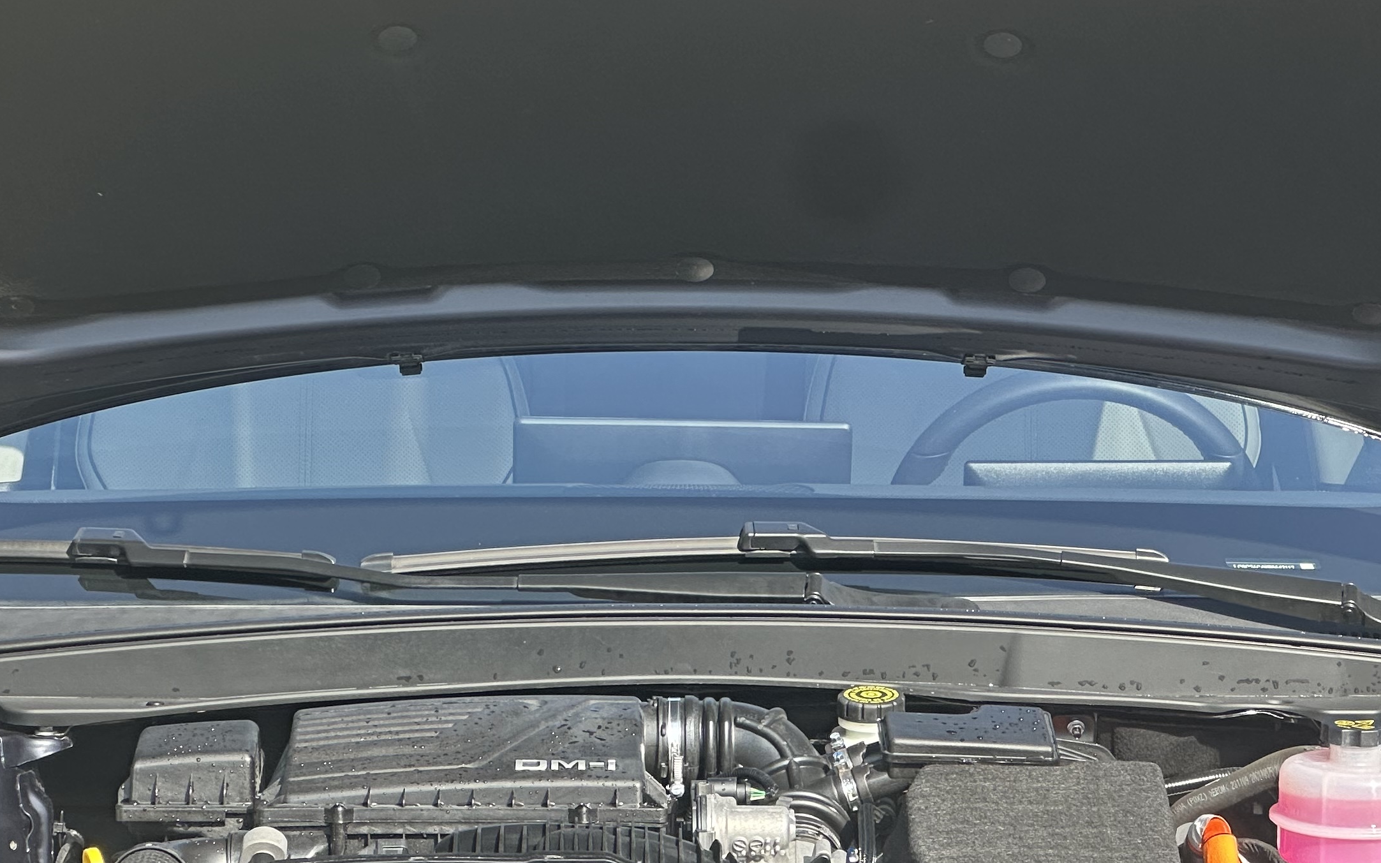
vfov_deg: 8.6
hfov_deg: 13.8
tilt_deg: -4.4
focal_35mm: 152
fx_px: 5721
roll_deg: +0.6
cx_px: 687
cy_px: 410
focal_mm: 9
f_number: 2.8
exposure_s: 1/130
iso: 32
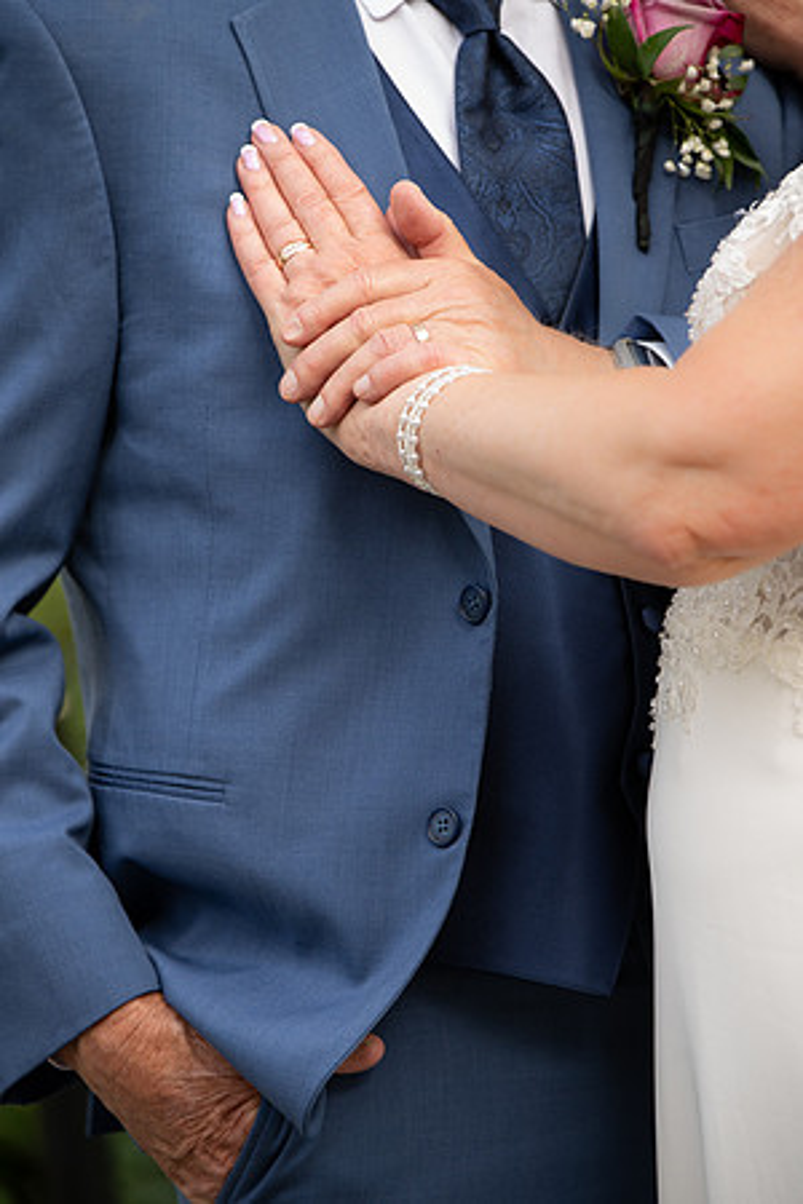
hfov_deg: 6.9
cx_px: 402
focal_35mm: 200
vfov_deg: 10.3
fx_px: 6691
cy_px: 602
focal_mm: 200
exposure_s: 1/320
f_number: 4.5
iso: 1000
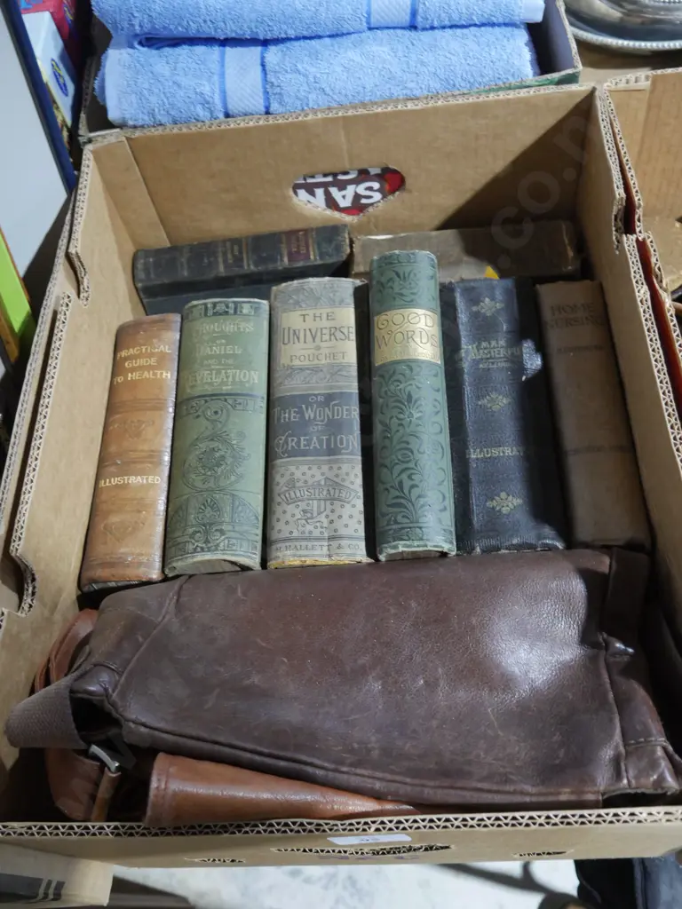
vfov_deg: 56.8
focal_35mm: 32
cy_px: 454
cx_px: 341
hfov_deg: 44.2
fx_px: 841
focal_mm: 16
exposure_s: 1/60
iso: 2000
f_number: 3.6
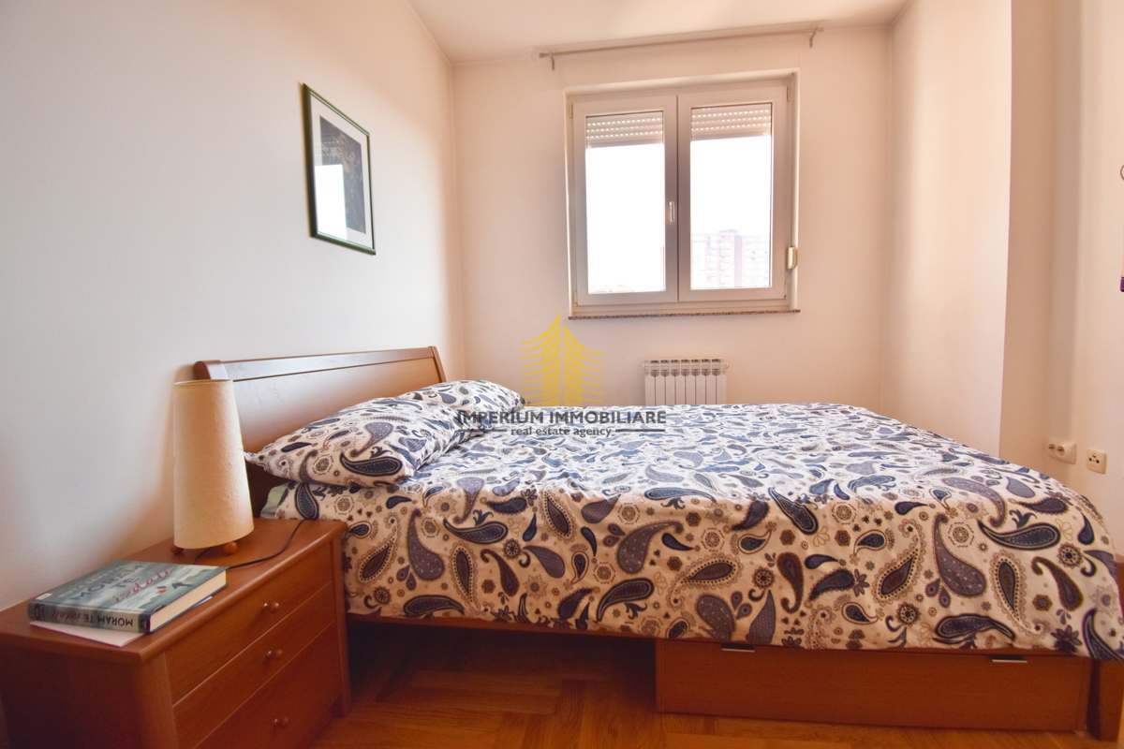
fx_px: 468
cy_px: 374
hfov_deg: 100.4
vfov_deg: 77.3
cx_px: 562
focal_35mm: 15
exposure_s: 1/250
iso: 400
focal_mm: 10
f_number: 4.5
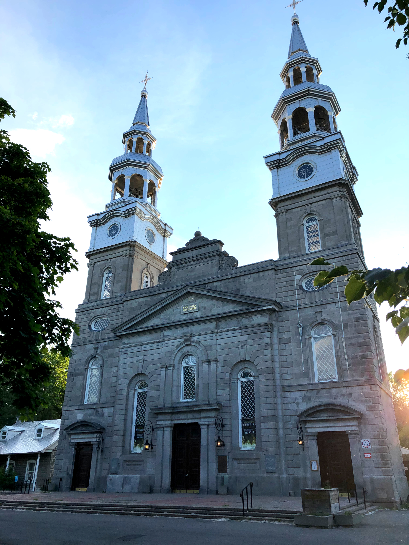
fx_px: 441
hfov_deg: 49.7
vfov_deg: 63.4
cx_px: 204
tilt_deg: +26.0
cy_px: 272
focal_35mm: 28
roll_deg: -0.3
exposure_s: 1/827
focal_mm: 3.99
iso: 20
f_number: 1.8
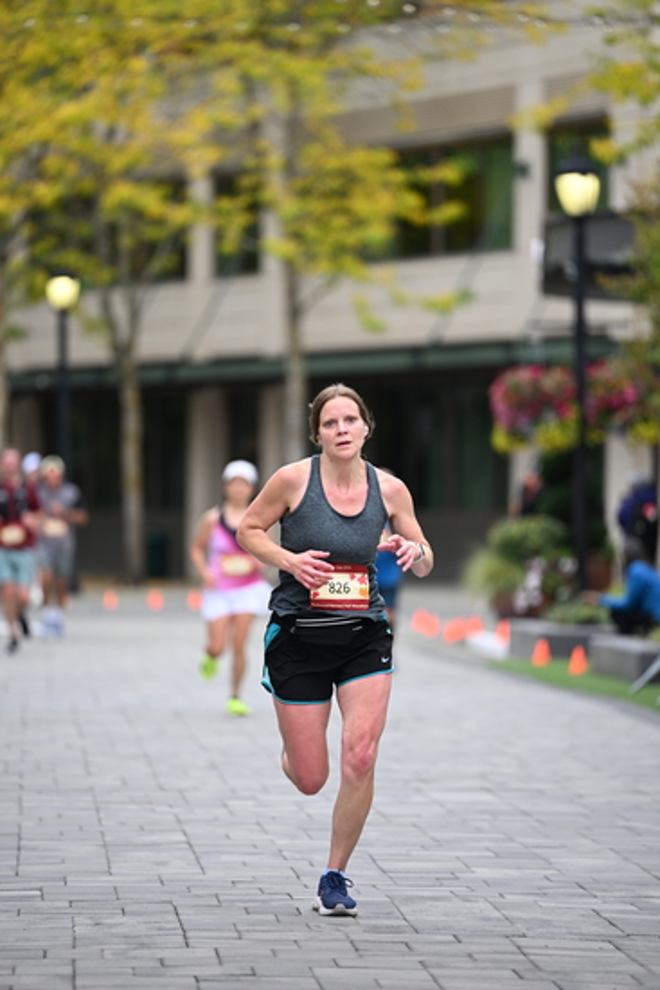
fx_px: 5496
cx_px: 330
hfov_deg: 6.9
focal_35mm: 200
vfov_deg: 10.3
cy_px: 495
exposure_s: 1/2000
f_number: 2.8
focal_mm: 200
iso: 640
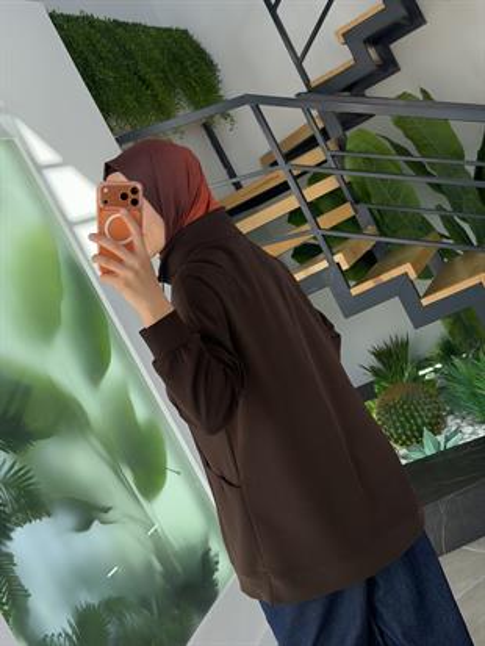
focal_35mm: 48
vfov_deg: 39.6
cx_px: 242
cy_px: 323
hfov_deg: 30.3
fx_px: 896
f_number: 1.78
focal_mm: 6.76
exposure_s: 1/296
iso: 64
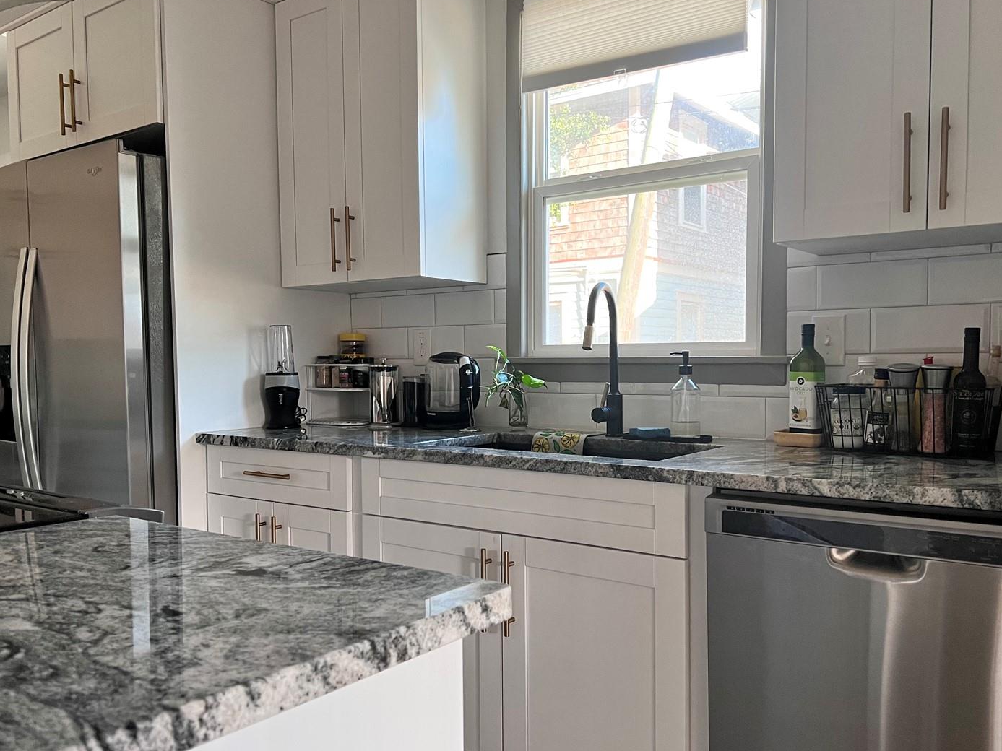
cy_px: 399
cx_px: 496
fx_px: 868
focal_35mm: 30
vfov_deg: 46.8
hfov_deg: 60.0
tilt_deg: -2.9
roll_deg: +0.8
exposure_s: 1/67
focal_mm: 5.7
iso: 125
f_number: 1.5
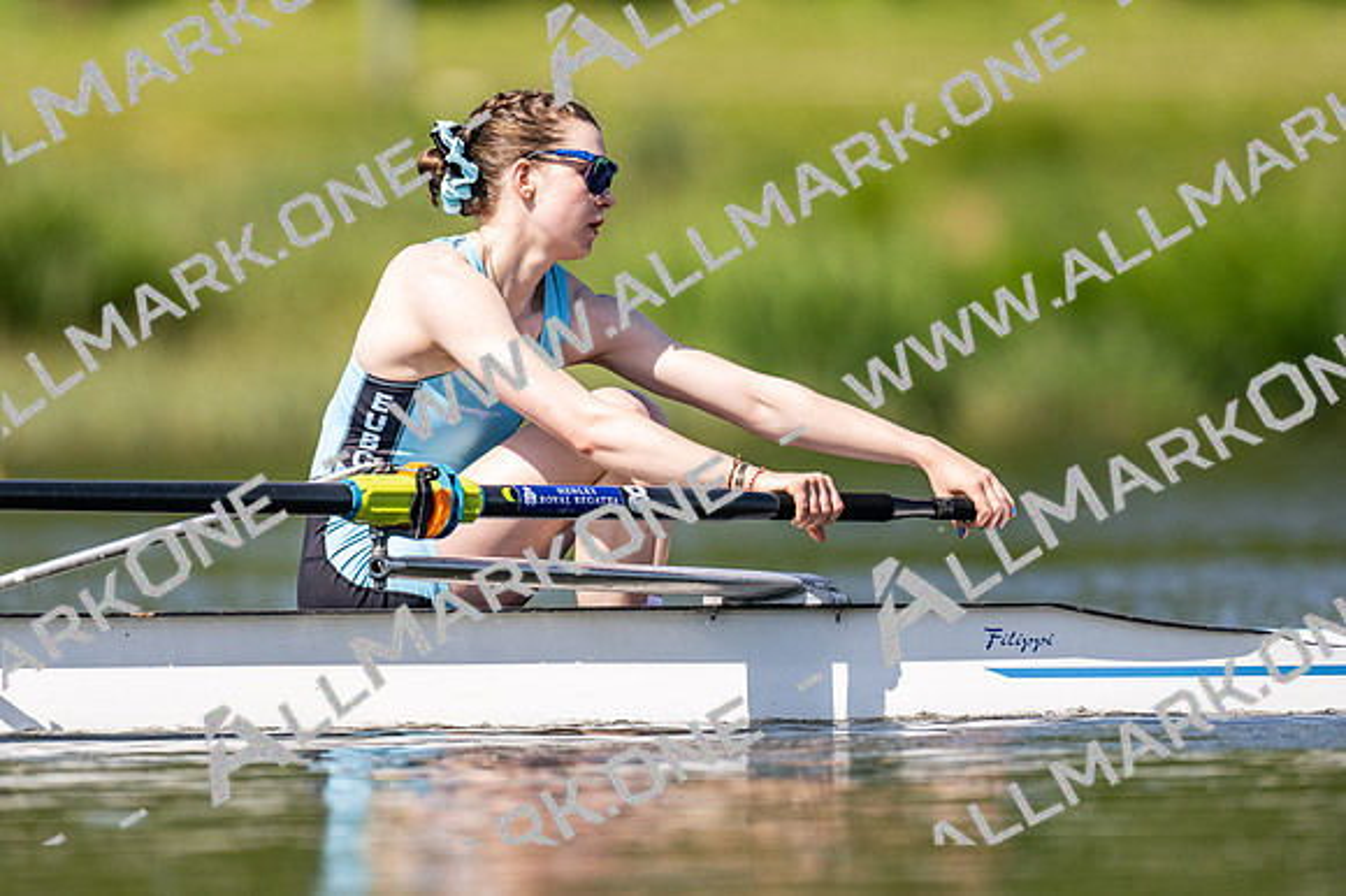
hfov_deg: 2.3
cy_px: 448
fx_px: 33630
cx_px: 673
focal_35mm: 900
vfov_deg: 1.5
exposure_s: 1/2500
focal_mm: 600
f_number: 4
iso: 250
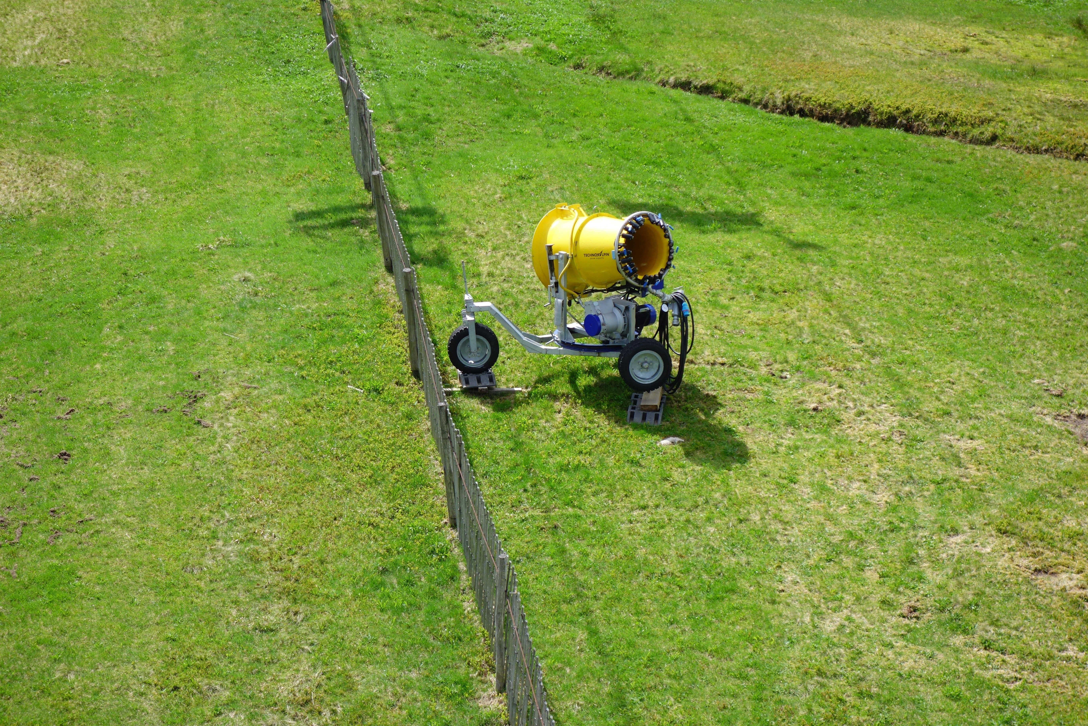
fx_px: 2327
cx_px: 544
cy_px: 363
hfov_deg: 26.3
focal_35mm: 77
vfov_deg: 17.7
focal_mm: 28.5
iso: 125
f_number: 4
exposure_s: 1/640
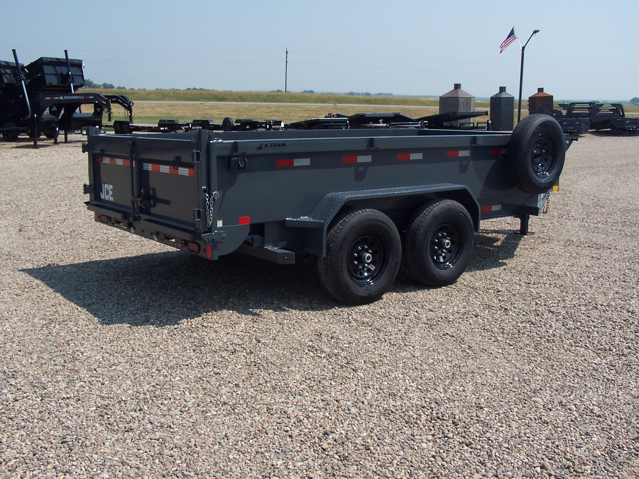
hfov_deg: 49.0
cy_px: 240
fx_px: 701
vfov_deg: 37.7
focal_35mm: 38
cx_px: 320
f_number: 5.6
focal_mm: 6.3
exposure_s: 1/500
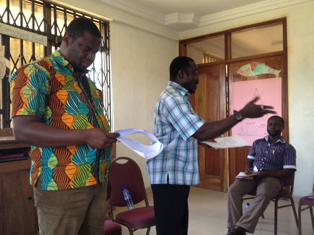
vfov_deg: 40.7
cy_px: 118
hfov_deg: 52.6
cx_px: 157
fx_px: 317
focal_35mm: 35
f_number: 2.4
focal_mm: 4.28
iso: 80
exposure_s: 1/20
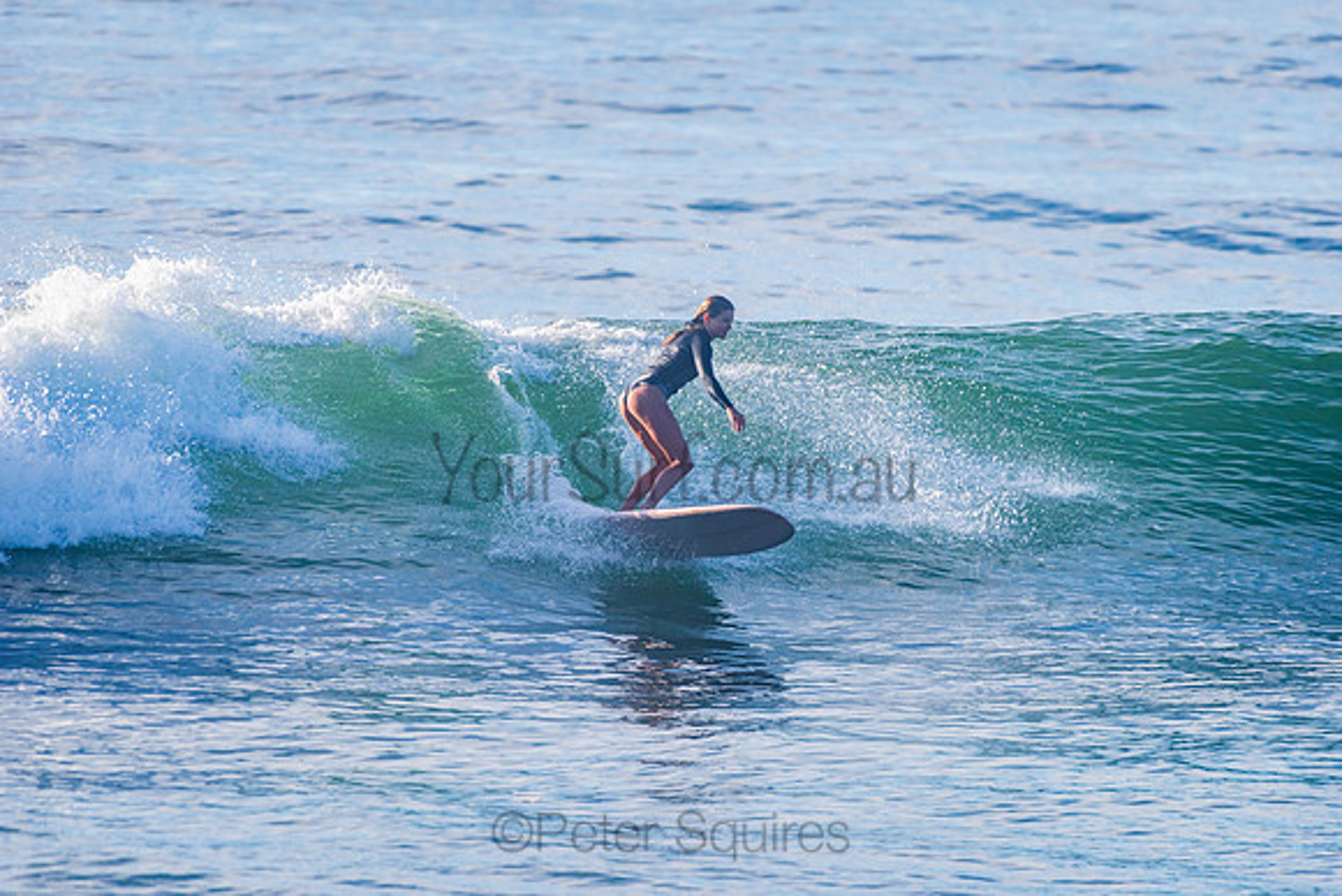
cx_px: 671
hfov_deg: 4.1
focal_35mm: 500
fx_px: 18642
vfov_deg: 2.8
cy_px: 448
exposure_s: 1/2000
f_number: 5.6
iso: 320
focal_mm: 500
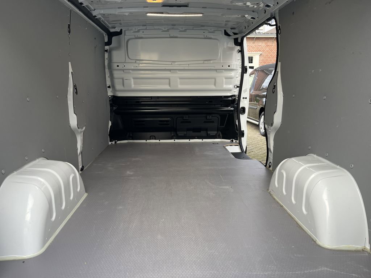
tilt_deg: -10.8
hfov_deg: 67.3
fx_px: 279
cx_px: 186
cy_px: 139
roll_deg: -0.3
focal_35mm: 26
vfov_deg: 53.1
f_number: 1.6
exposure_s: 1/122
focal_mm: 5.1
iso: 50
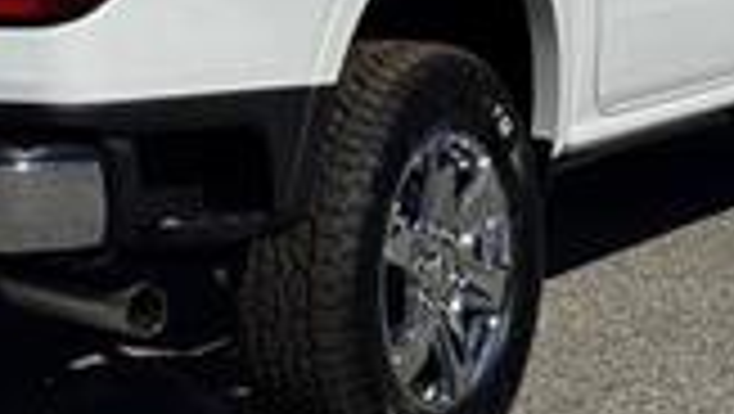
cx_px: 149
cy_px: -104
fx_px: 3156
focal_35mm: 162
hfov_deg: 13.2
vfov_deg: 7.4
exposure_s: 1/12500
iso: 80
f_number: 1.78
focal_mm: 6.76
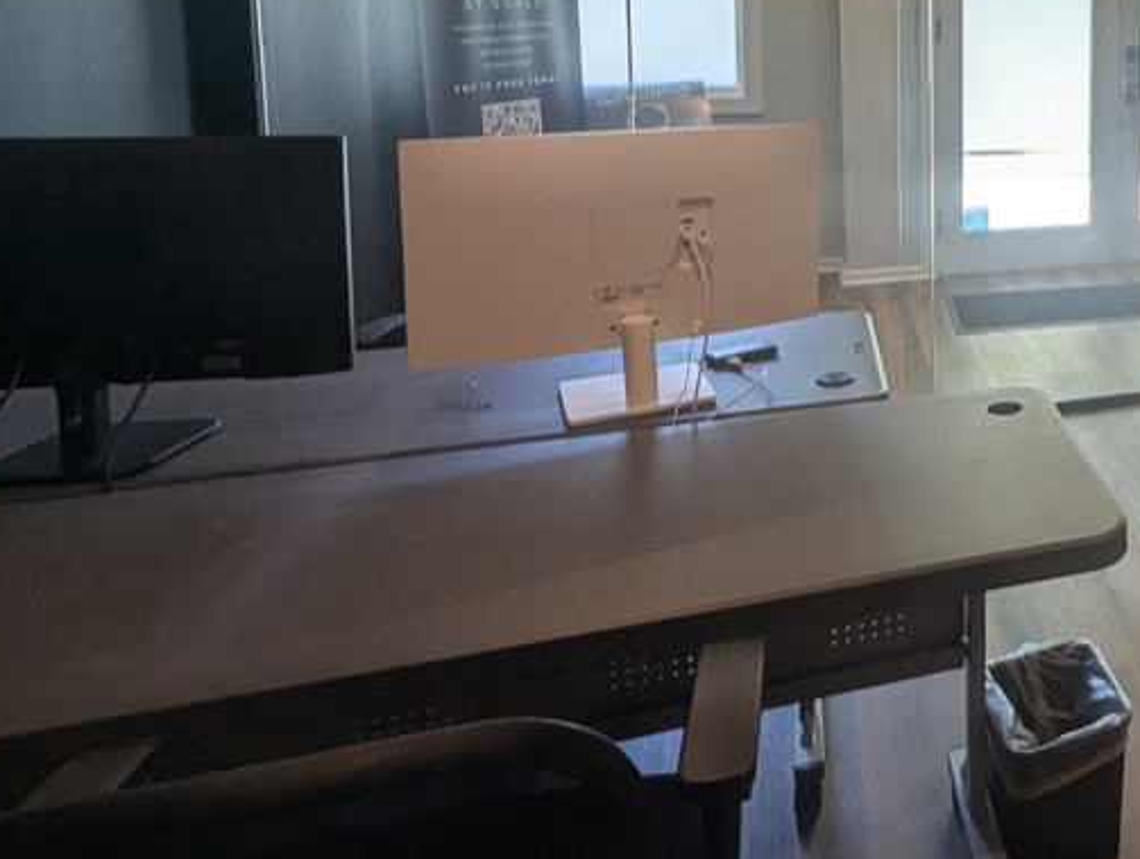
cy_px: 90
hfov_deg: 44.2
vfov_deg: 42.0
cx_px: 1260
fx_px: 1023
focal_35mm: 31
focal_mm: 1.95
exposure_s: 1/120
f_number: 2.2
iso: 85
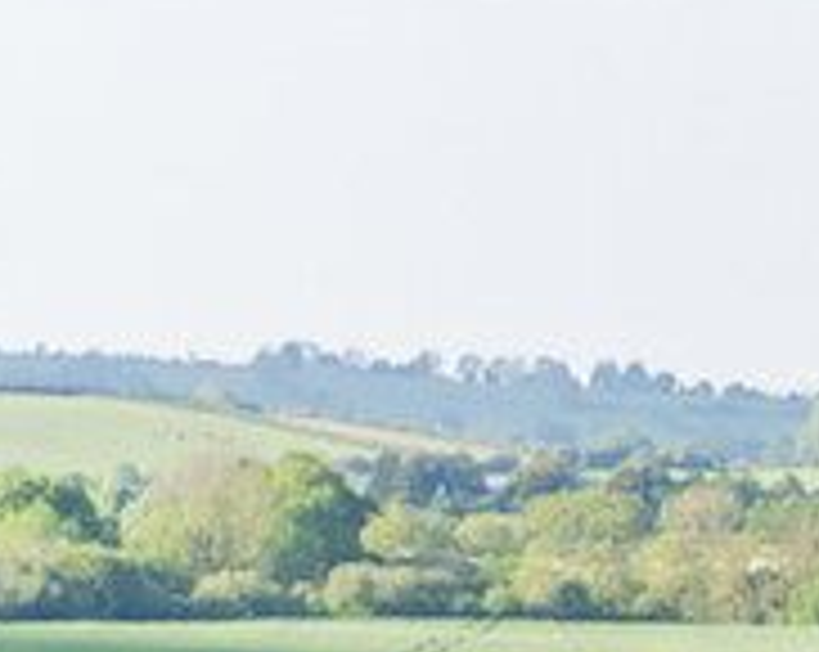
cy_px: 1061
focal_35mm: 445
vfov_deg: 3.5
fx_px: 10769
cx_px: 1286
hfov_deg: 4.3
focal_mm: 70
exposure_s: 1/3200
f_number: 4
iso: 800
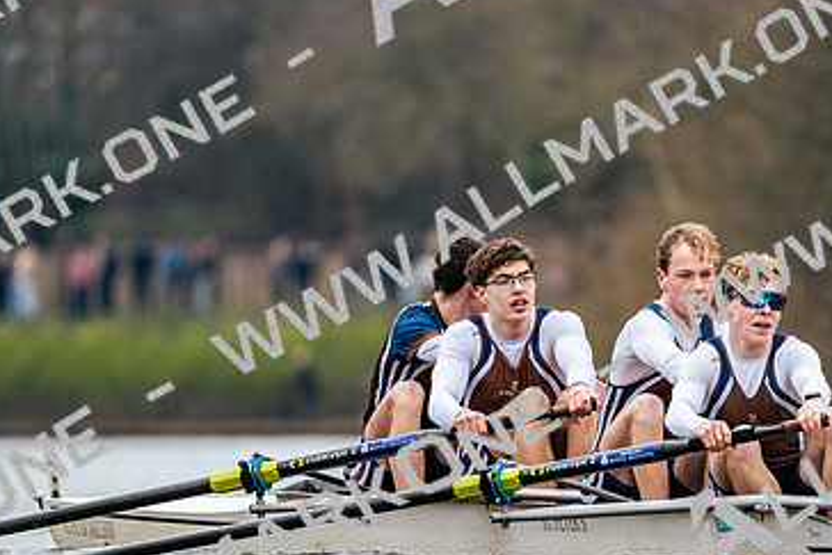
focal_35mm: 955
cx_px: 494
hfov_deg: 2.2
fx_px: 22079
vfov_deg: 1.4
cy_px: 380
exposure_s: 1/2000
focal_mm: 600
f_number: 6.3
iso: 1250
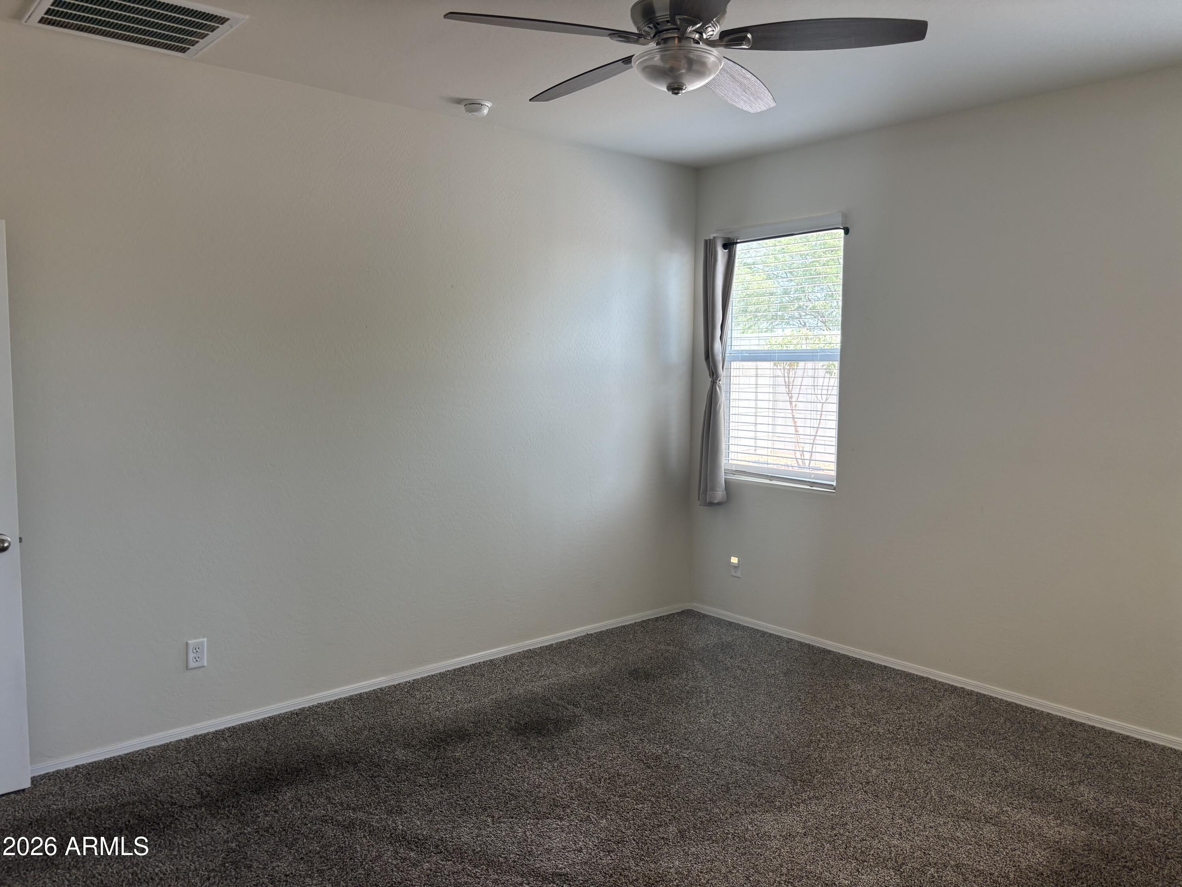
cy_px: 444
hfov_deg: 67.3
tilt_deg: -5.9
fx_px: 888
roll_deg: -0.5
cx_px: 591
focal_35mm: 26
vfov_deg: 53.1
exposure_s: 1/60
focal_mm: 5.96
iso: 80
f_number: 1.6
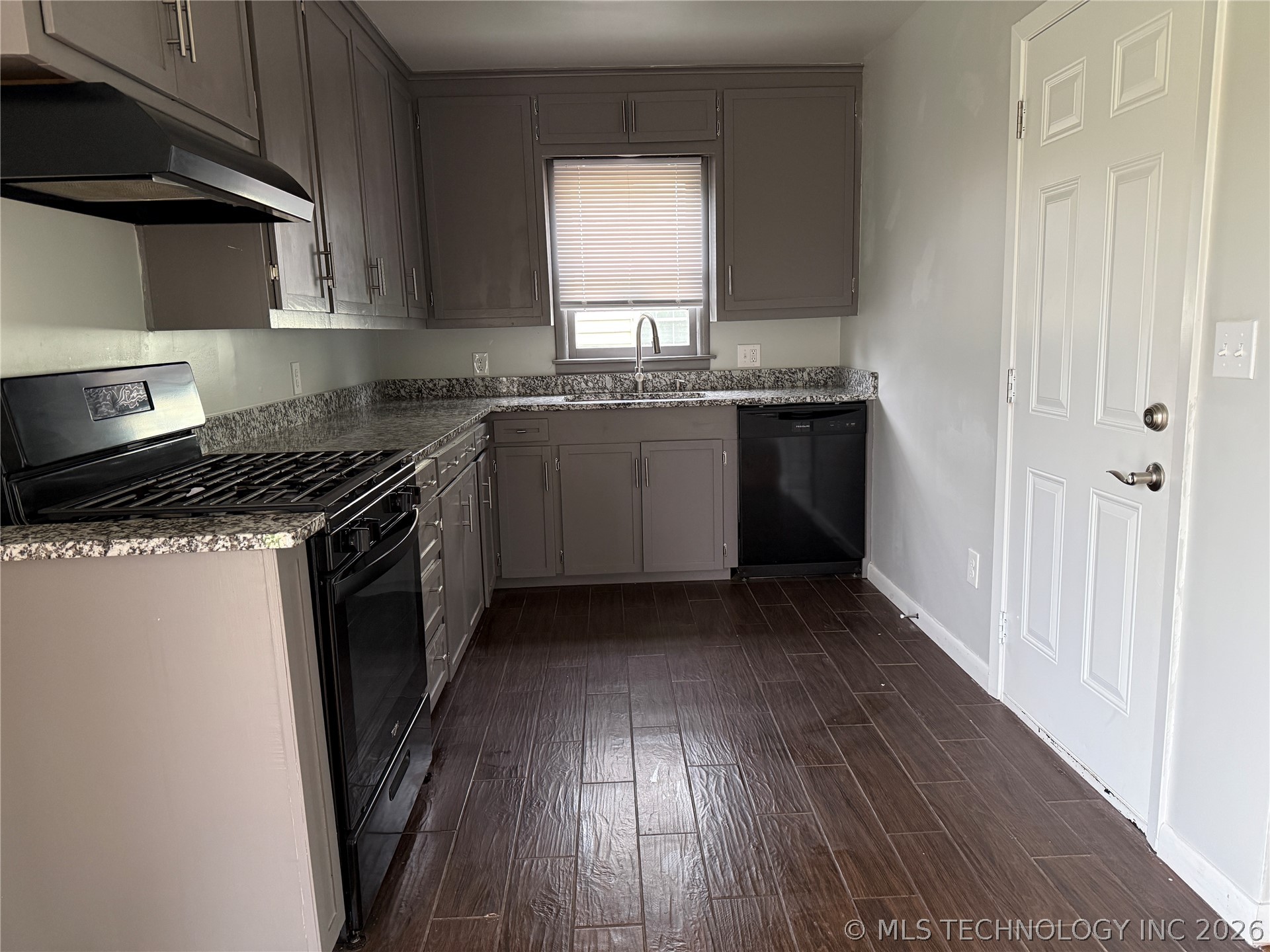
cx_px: 635
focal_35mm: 24
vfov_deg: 56.8
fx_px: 881
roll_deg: +1.4
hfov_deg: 71.6
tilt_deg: -9.6
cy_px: 476
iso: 400
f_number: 1.78
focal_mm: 6.76
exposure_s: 1/60
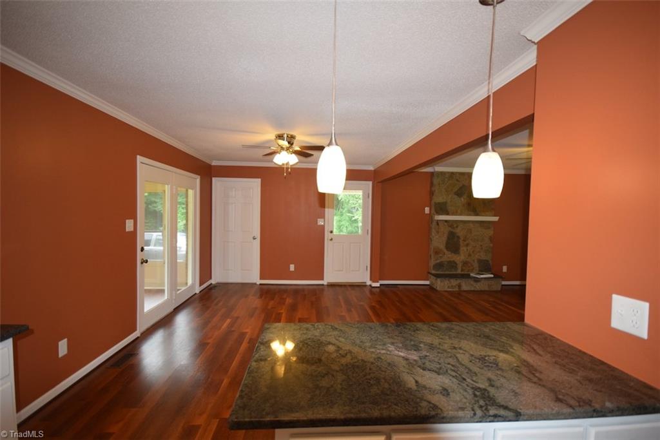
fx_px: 303
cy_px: 220
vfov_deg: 72.1
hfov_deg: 95.0
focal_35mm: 16
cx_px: 330
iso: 800
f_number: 4.5
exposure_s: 1/80
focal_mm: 11
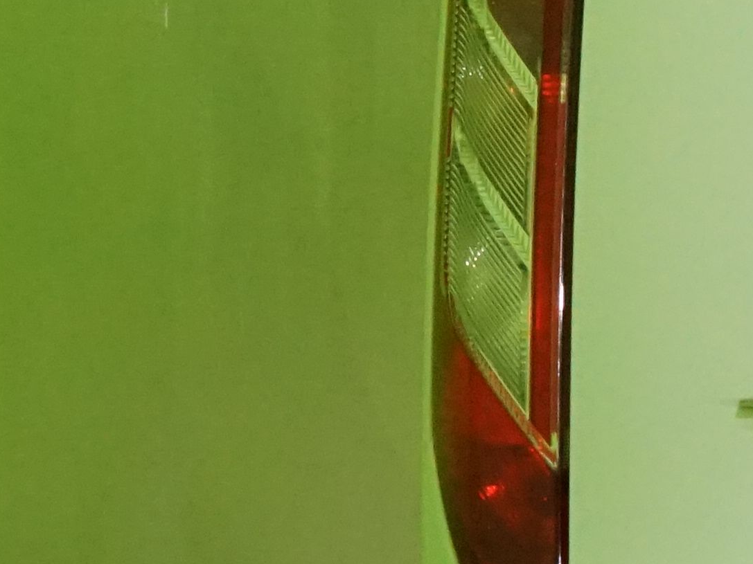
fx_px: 6003
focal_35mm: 276
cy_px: 228
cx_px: 1805
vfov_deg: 5.4
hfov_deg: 6.8
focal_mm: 52
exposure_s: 1/40
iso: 6400
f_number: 16
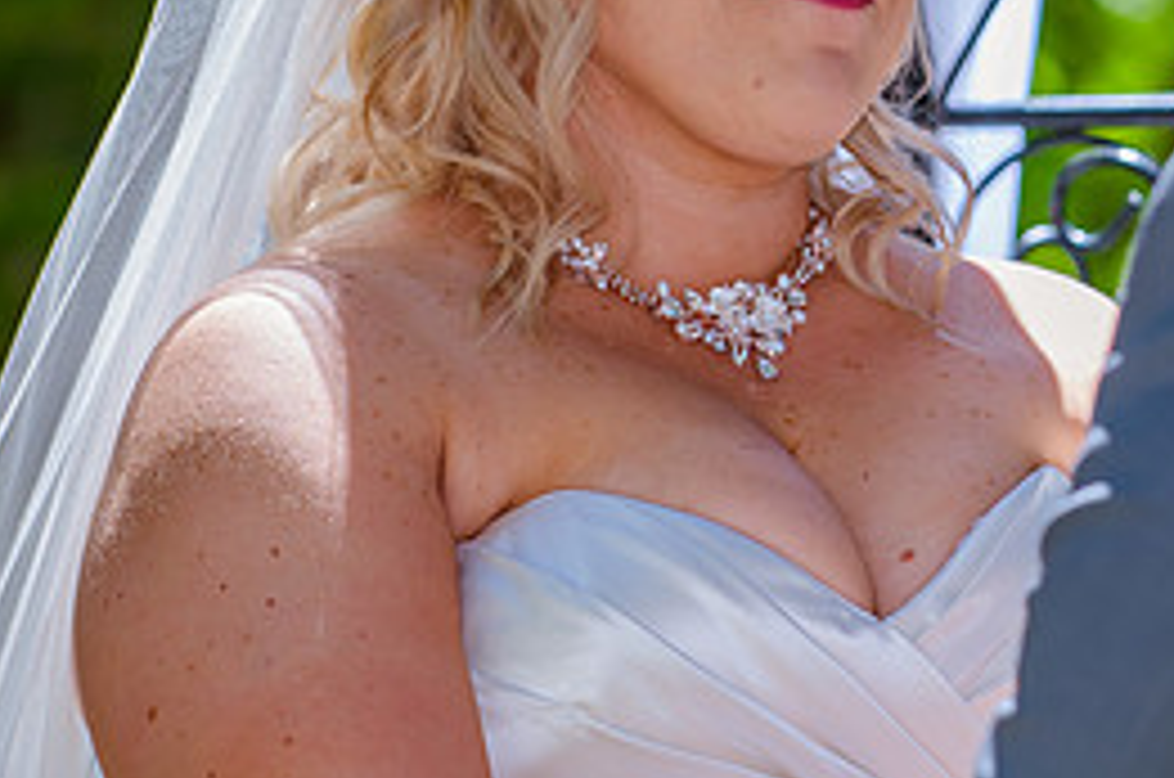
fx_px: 13867
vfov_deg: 3.2
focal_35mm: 426
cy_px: 3
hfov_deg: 4.8
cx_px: 1101
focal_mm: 155
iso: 200
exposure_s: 1/500
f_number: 3.5
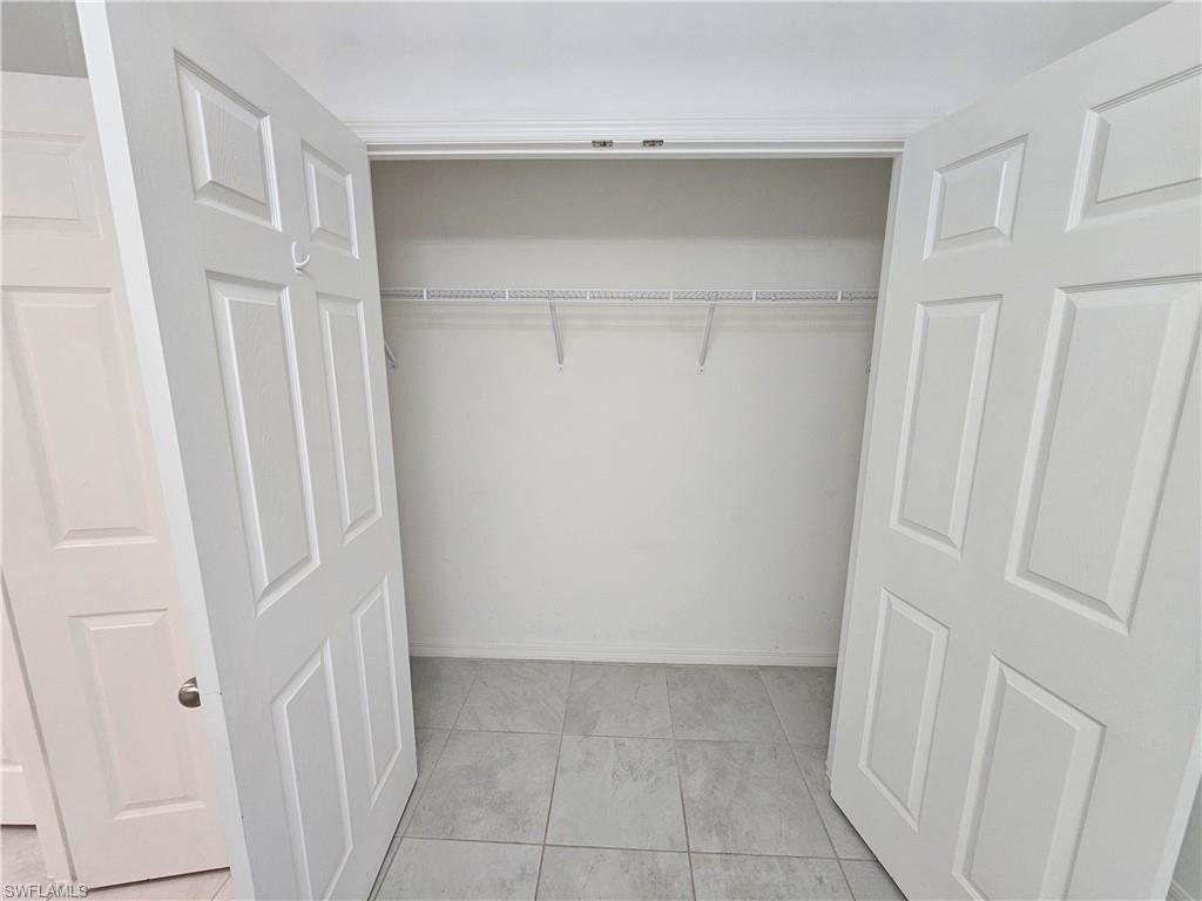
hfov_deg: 106.2
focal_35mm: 13
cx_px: 601
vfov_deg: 89.9
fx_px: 451
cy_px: 450
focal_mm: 2.2
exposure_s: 1/60
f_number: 2.2
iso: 200
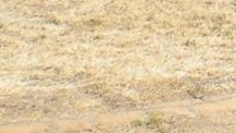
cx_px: 506
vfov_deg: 4.2
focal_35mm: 286
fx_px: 1790
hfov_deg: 7.2
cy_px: -170
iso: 64
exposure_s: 1/332
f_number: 4.6
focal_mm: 6.3
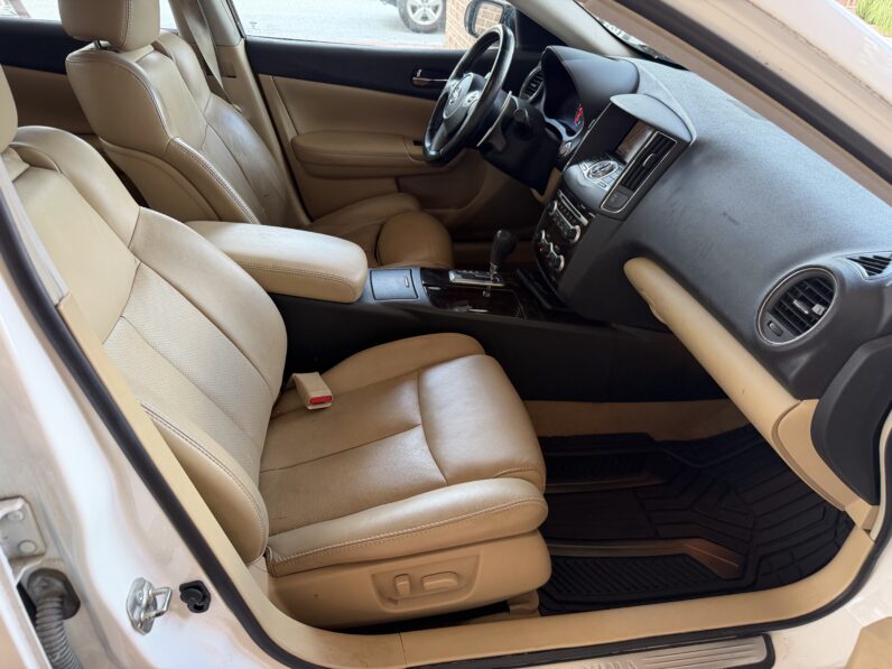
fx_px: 618
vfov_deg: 56.8
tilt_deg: -34.4
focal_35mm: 24
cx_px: 446
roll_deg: -3.8
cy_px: 334
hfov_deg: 71.6
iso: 200
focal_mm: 6.76
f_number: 1.78
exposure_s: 1/121
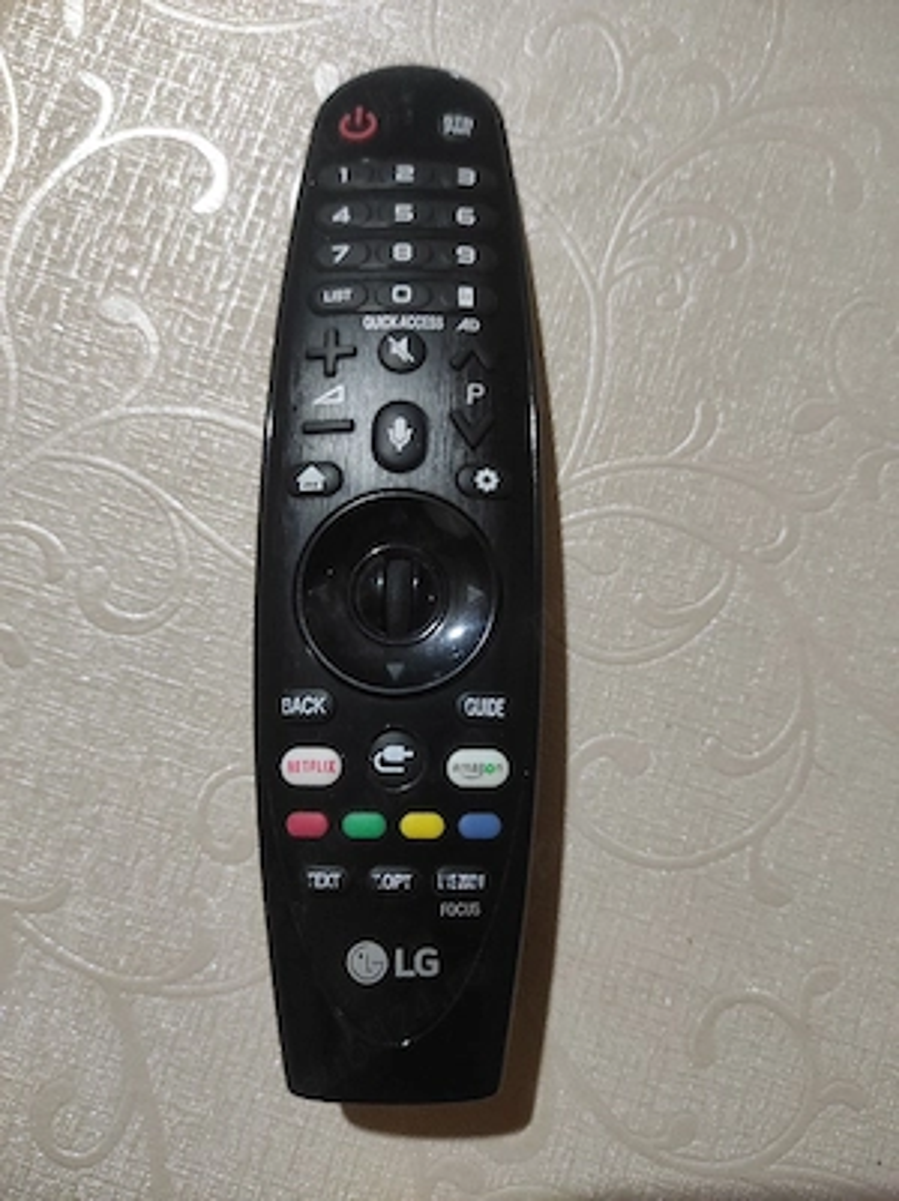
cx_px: 450
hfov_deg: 54.8
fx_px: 867
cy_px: 600
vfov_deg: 69.4
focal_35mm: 25
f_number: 1.89
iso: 1168
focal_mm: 5.43
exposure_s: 1/25
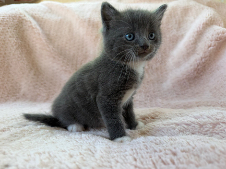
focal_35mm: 24
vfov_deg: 56.8
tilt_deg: -12.8
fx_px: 157
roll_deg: +0.7
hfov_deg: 71.6
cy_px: 84
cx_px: 113
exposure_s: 1/121
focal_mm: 6.76
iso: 80
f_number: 1.78
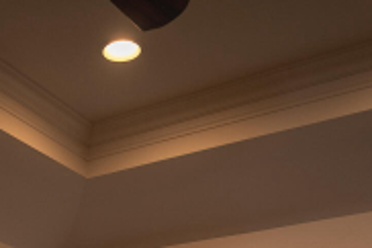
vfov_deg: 15.8
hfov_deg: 29.3
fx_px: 681
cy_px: 508
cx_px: 37
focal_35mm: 66
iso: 100
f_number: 1.8
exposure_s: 1/50
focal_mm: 16
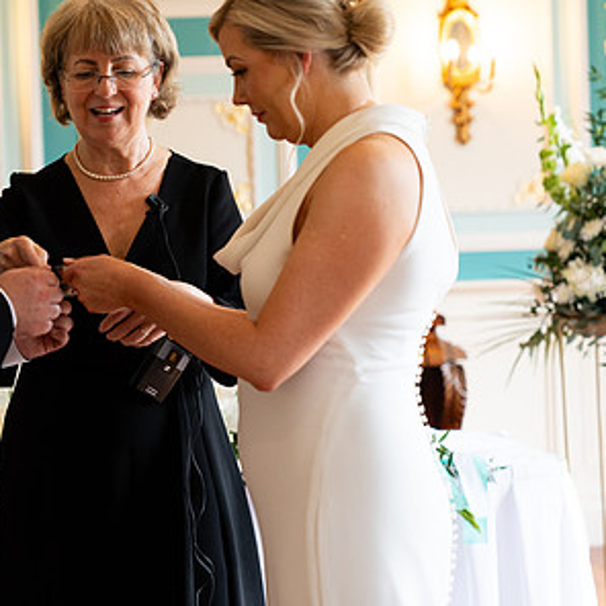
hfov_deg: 16.4
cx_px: 76
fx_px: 2080
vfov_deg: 16.6
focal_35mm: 105
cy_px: 232
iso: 1000
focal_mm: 63
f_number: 2.8
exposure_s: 1/160
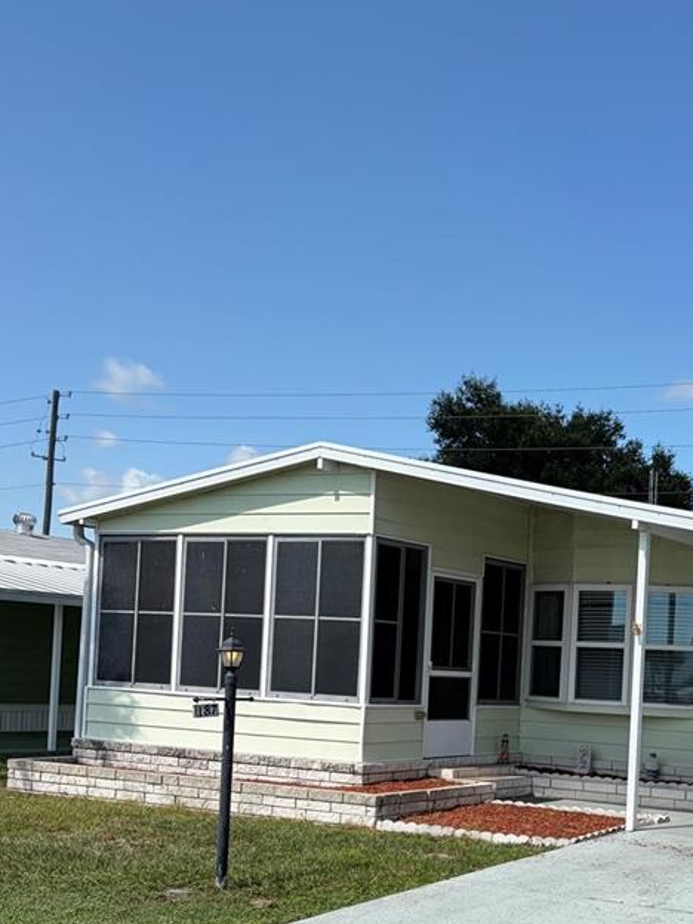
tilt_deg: +0.6
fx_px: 1335
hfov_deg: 28.0
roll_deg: -1.8
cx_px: 629
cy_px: 694
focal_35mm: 50
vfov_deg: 37.2
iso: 50
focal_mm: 5.96
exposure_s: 1/4065
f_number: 1.6
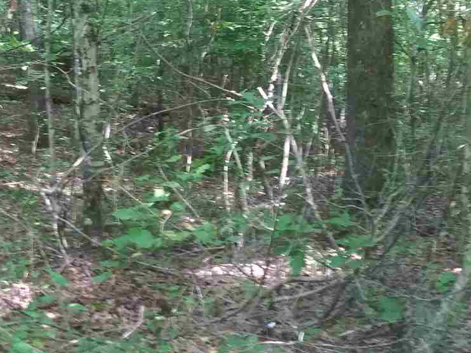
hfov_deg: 22.4
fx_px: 1170
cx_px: 82
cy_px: 105
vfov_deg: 17.1
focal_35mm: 86
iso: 150
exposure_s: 1/30
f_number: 2.2
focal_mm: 3.7
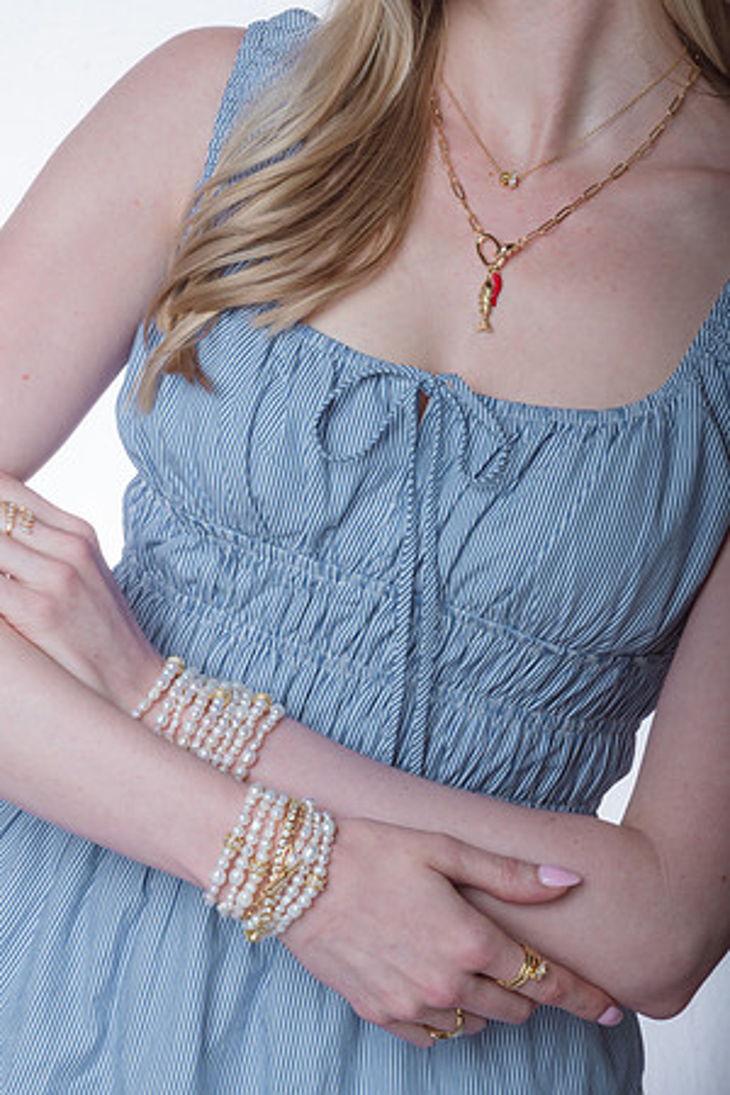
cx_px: 365
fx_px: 3194
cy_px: 548
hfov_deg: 13.0
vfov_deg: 19.5
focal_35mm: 105
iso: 400
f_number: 36
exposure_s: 1/250
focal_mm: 105
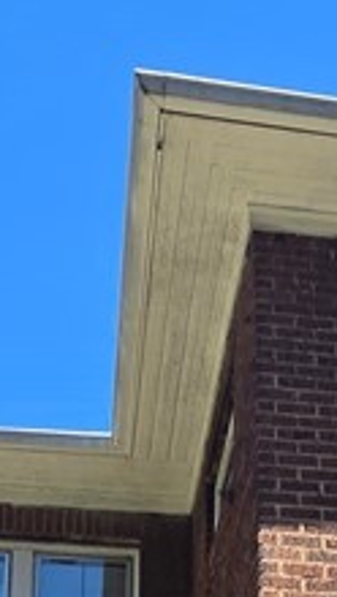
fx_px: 1047
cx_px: 274
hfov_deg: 18.1
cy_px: 858
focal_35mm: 66
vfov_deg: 25.4
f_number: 2.2
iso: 50
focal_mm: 2.2
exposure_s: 1/1055
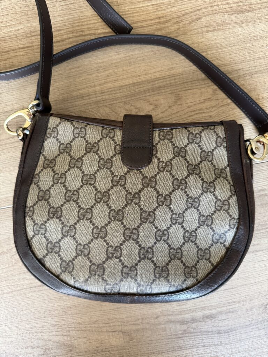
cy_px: 178
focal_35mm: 24
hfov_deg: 56.8
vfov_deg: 71.6
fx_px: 248
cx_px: 134
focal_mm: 6.76
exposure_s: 1/90
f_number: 1.78
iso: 200
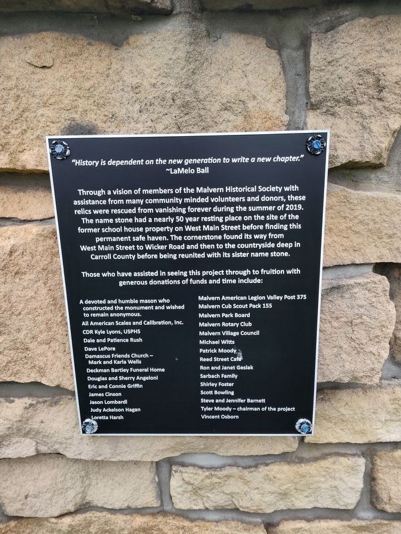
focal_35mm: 23
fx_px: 355
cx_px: 200
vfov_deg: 73.9
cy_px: 267
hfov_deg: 58.9
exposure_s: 1/120
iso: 252
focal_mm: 5.56
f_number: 1.8
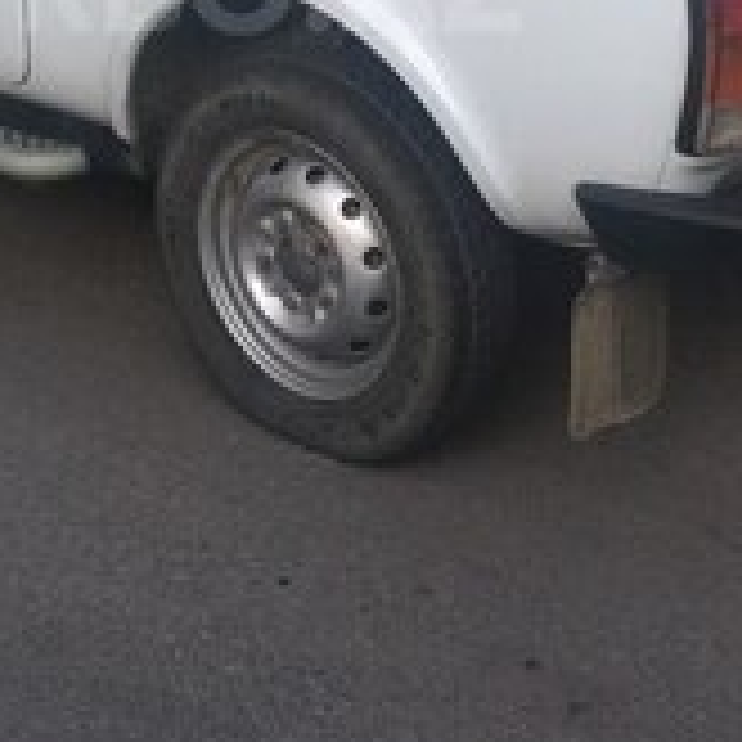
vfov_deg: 21.6
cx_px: 175
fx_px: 1867
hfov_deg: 22.2
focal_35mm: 77
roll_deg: +2.5
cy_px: -18
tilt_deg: -12.4
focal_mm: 4.15
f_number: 2.2
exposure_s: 1/635
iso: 25
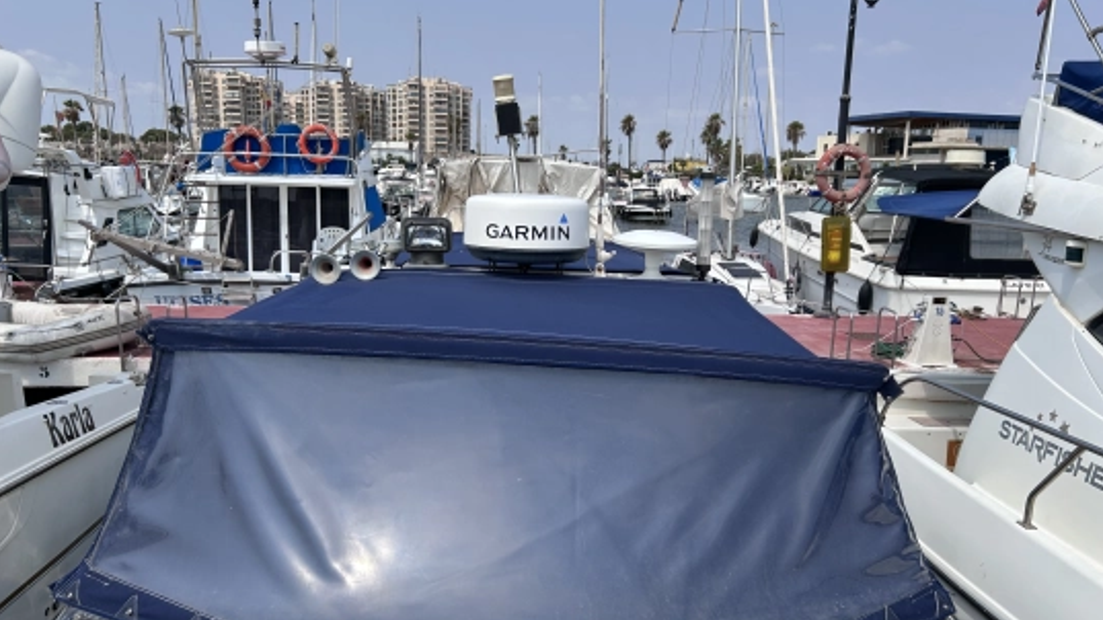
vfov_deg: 40.2
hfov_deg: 66.1
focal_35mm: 29
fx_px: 848
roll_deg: -0.9
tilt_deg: -10.0
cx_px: 561
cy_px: 323
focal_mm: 5.7
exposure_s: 1/5319
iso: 50
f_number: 1.5
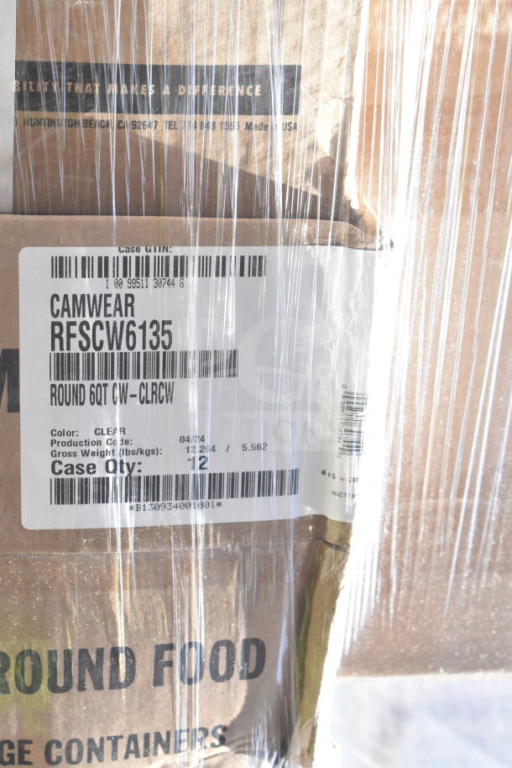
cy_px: 384
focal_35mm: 82
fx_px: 1759
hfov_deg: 16.6
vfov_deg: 24.6
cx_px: 256
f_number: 10
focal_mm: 55
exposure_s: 1/400
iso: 1600
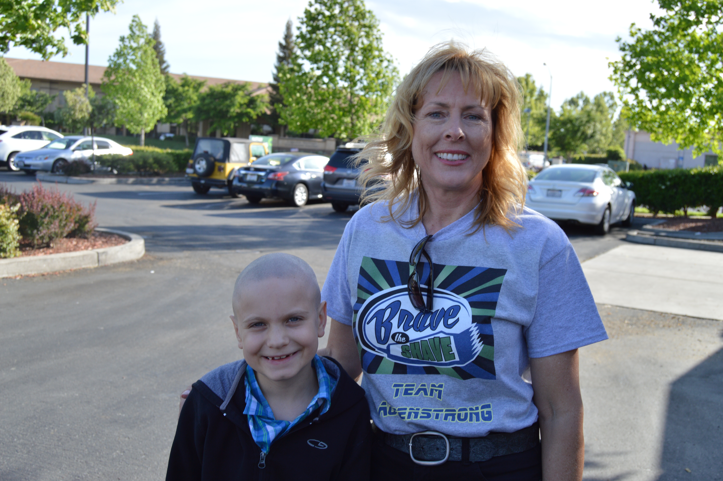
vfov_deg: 36.8
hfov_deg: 53.2
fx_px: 722
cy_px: 240
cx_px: 362
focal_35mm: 36
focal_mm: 24
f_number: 5.6
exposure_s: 1/250
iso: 125
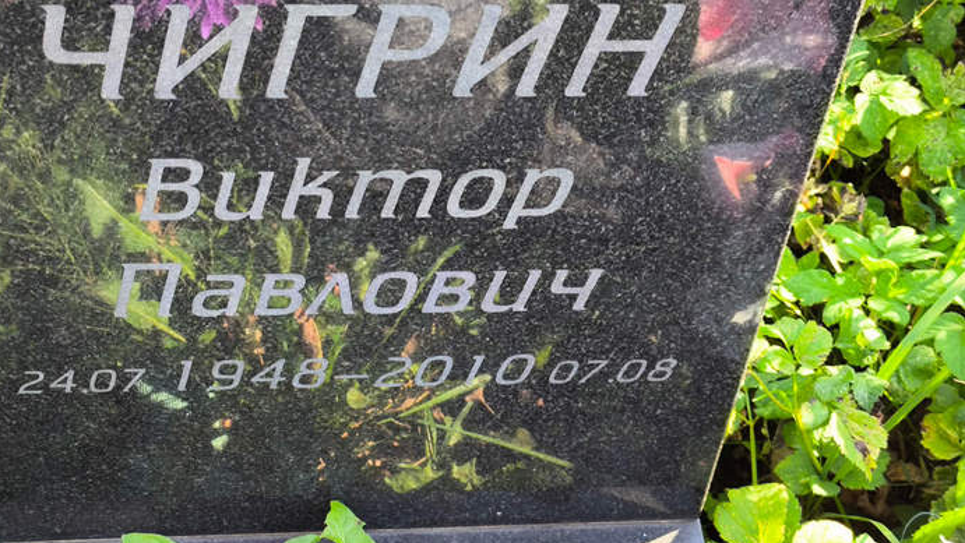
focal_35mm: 63
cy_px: 251
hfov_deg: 33.3
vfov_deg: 19.1
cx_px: 410
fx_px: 1612
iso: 50
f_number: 1.7
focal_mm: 4.71
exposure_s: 1/112
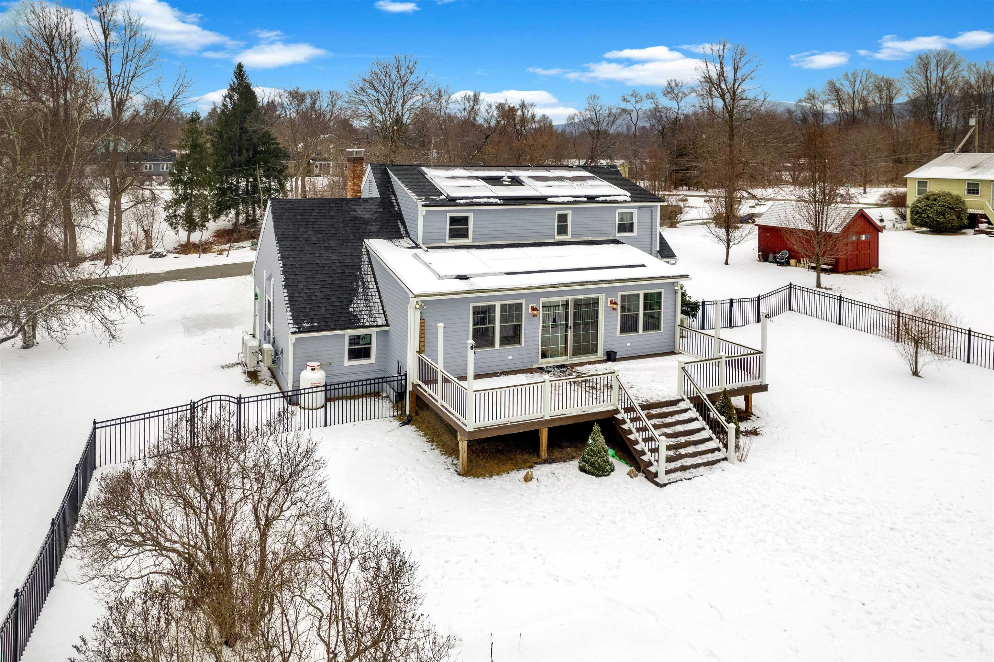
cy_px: 331
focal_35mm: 22
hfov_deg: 78.6
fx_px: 607
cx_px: 497
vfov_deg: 57.2
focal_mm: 8.38
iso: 100
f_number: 2.8
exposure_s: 1/160
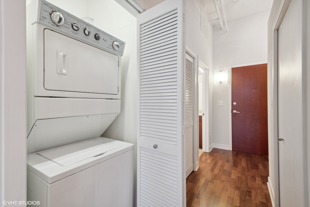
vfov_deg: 73.7
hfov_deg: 96.7
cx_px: 155
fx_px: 138
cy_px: 104
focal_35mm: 16
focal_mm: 16
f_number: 8
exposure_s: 1/3.33
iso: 320
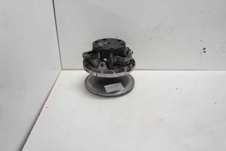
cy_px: 76
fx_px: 179
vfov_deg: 45.7
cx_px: 113
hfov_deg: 64.5
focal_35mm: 28
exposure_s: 1/60
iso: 125
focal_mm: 19
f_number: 3.5
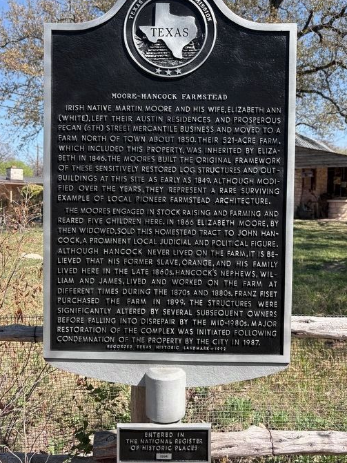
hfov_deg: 45.4
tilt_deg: -3.6
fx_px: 414
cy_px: 224
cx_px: 171
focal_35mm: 31
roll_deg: -1.5
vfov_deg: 58.3
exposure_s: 1/1263
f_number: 1.6
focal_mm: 5.96
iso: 50
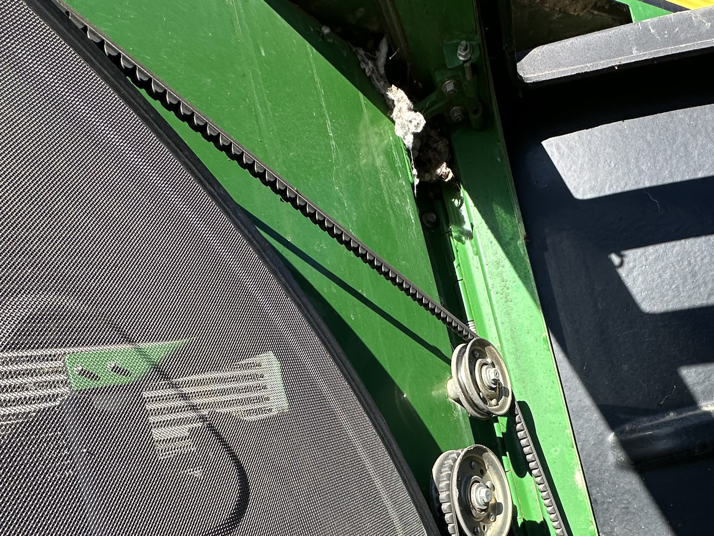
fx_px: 557
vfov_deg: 46.7
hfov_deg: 64.9
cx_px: 415
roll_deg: +15.8
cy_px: 474
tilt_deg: +3.8
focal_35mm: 27
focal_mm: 2.22
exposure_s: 1/769
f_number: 2.2
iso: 40
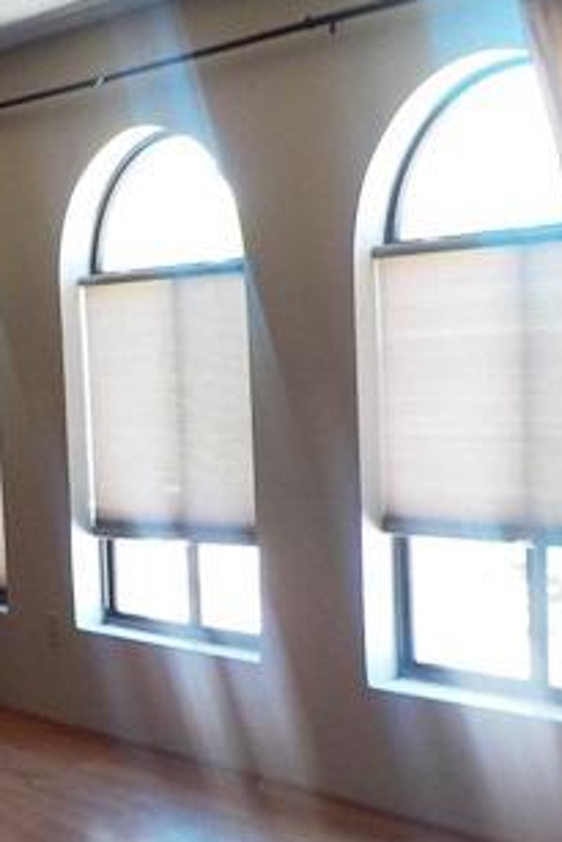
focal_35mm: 65
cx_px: -22
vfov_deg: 30.8
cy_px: 549
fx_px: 1520
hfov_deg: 20.2
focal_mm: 4.1
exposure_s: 1/30
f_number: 3.3
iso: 140
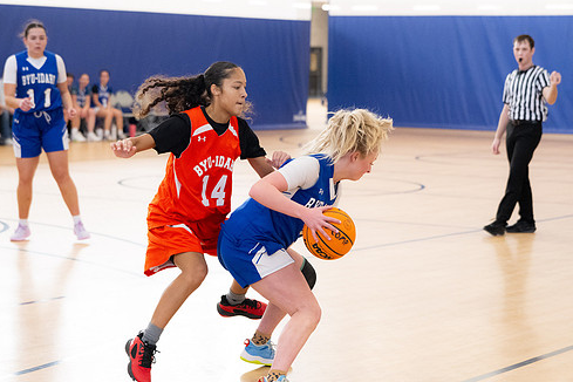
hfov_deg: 20.2
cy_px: 200
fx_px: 1607
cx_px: 275
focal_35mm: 101
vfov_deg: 13.6
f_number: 3.5
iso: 4000
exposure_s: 1/640
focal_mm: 80
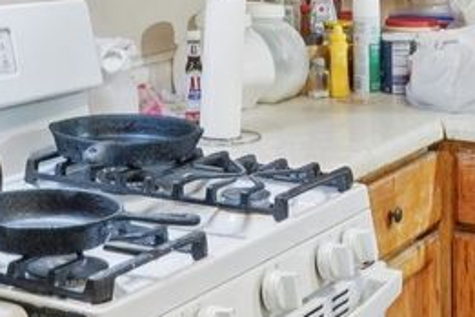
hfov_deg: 22.1
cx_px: 269
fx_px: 1214
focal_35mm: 92
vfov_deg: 14.4
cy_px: -64
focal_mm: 16
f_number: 8
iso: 400
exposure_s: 1/2.5
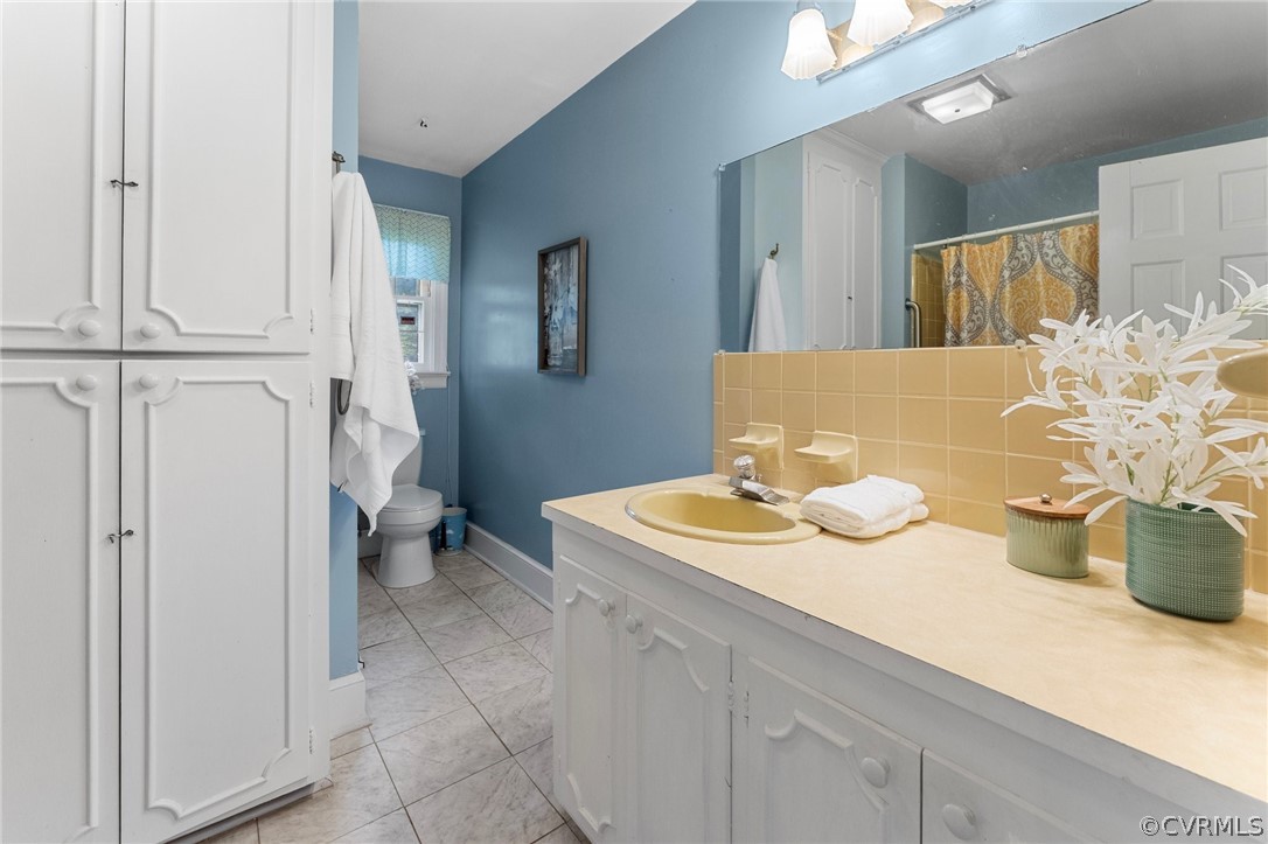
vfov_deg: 78.4
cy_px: 422
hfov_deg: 101.6
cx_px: 634
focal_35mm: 15
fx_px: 518
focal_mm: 14.7
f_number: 7.1
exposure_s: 1/30
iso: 1600
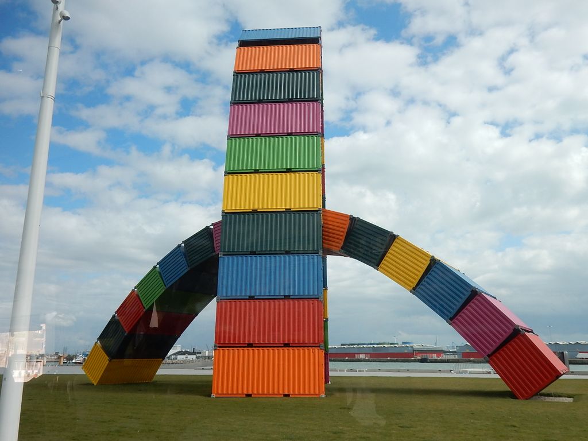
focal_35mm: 30
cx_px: 294
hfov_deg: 60.0
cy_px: 220
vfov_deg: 46.8
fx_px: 510
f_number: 4
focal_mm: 5.4
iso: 125
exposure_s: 1/80
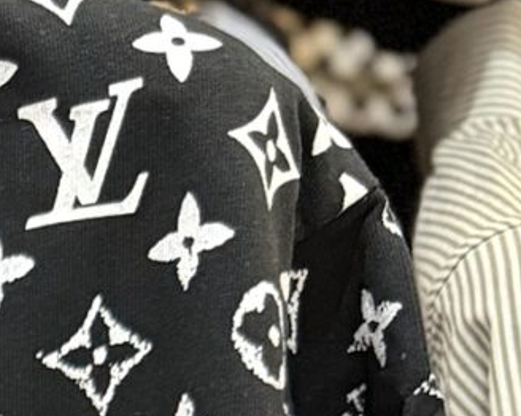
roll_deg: +1.1
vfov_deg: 7.0
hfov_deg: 9.1
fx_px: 2820
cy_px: 1478
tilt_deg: -9.1
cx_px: -883
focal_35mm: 183
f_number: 1.78
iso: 640
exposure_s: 1/33
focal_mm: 6.76
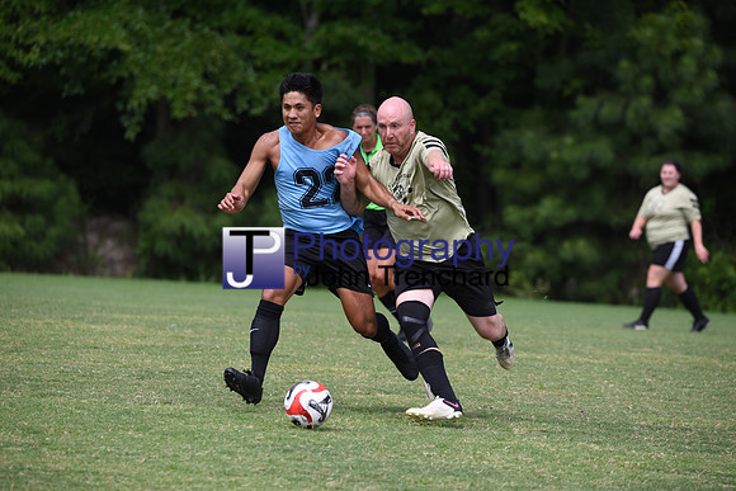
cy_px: 246
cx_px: 368
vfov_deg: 4.9
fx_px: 5726
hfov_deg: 7.4
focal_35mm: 280
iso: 250
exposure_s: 1/1000
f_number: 5.6
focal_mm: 280
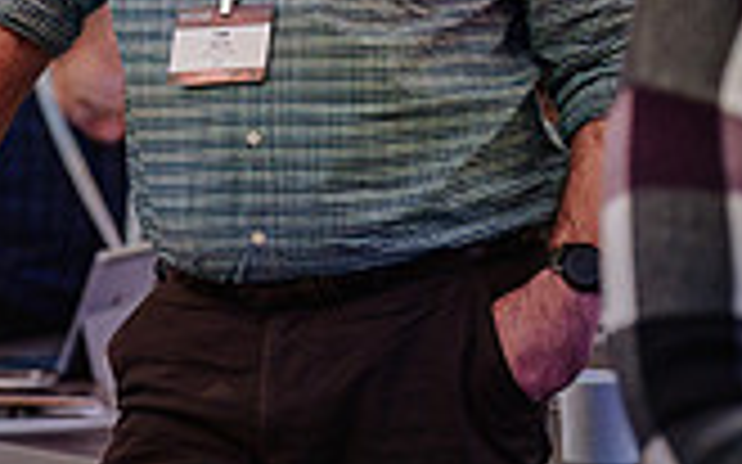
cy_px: 2
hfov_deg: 11.5
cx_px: -148
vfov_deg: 7.3
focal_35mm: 179
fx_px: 3618
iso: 2500
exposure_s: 1/500
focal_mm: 50
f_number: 1.4
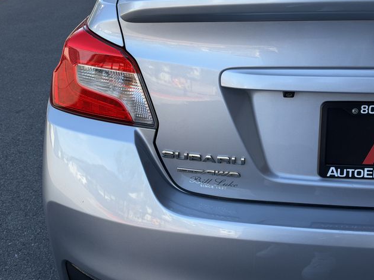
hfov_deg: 38.9
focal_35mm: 49
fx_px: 529
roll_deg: +0.0
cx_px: 189
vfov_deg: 29.7
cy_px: 140
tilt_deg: -21.0
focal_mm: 6.76
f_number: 1.78
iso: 64
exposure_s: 1/754
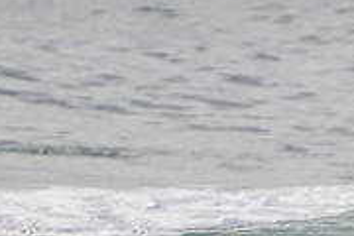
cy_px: 318
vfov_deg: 0.8
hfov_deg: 1.2
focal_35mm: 1772
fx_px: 17423
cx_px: 448
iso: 320
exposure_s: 1/2000
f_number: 5.6
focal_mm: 400
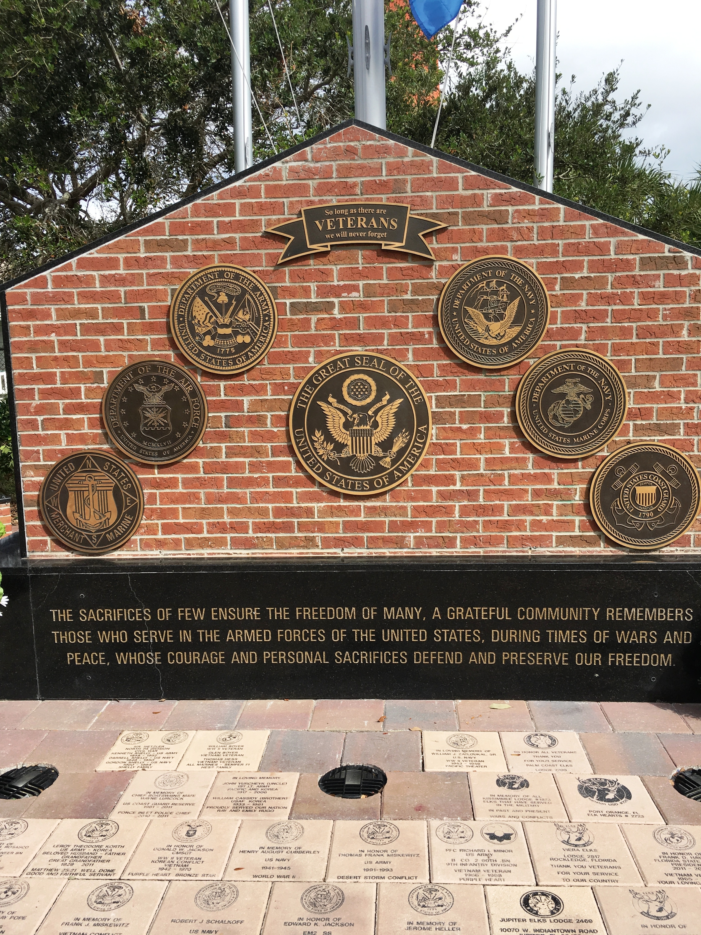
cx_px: 350
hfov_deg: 48.2
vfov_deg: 61.7
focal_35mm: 29
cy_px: 468
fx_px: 783
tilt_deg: -9.3
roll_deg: -0.5
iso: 25
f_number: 2.2
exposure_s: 1/950
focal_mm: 4.15
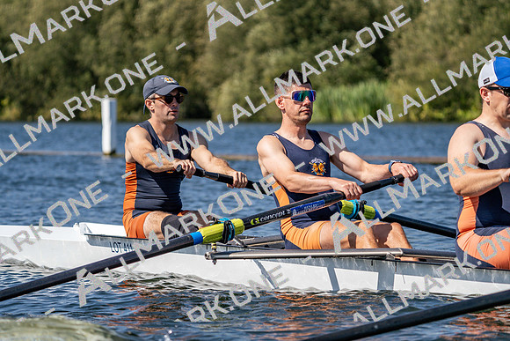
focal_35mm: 200
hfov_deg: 10.3
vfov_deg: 6.9
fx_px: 2834
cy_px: 170
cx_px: 255
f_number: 5.6
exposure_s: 1/2000
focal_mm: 200
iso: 200
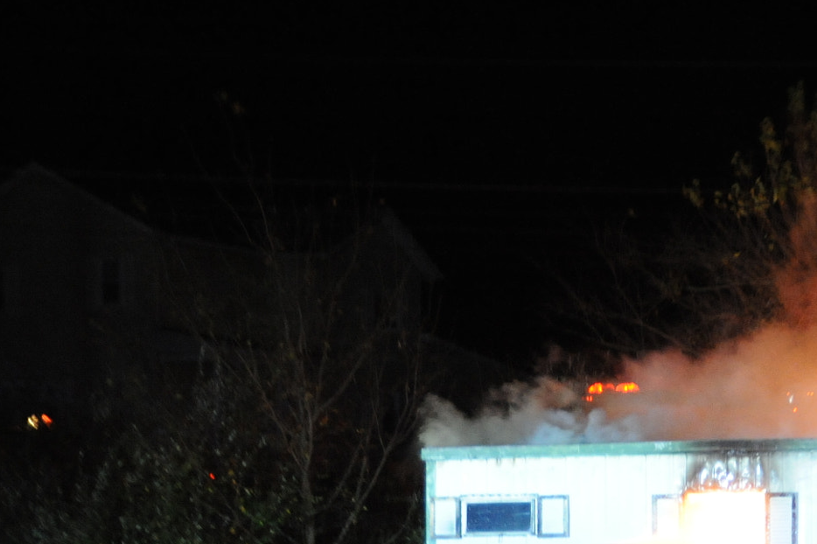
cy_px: 516
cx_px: 779
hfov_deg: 17.6
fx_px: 2586
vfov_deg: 11.9
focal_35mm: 114
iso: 5000
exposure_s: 1/60
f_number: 4.8
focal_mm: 52
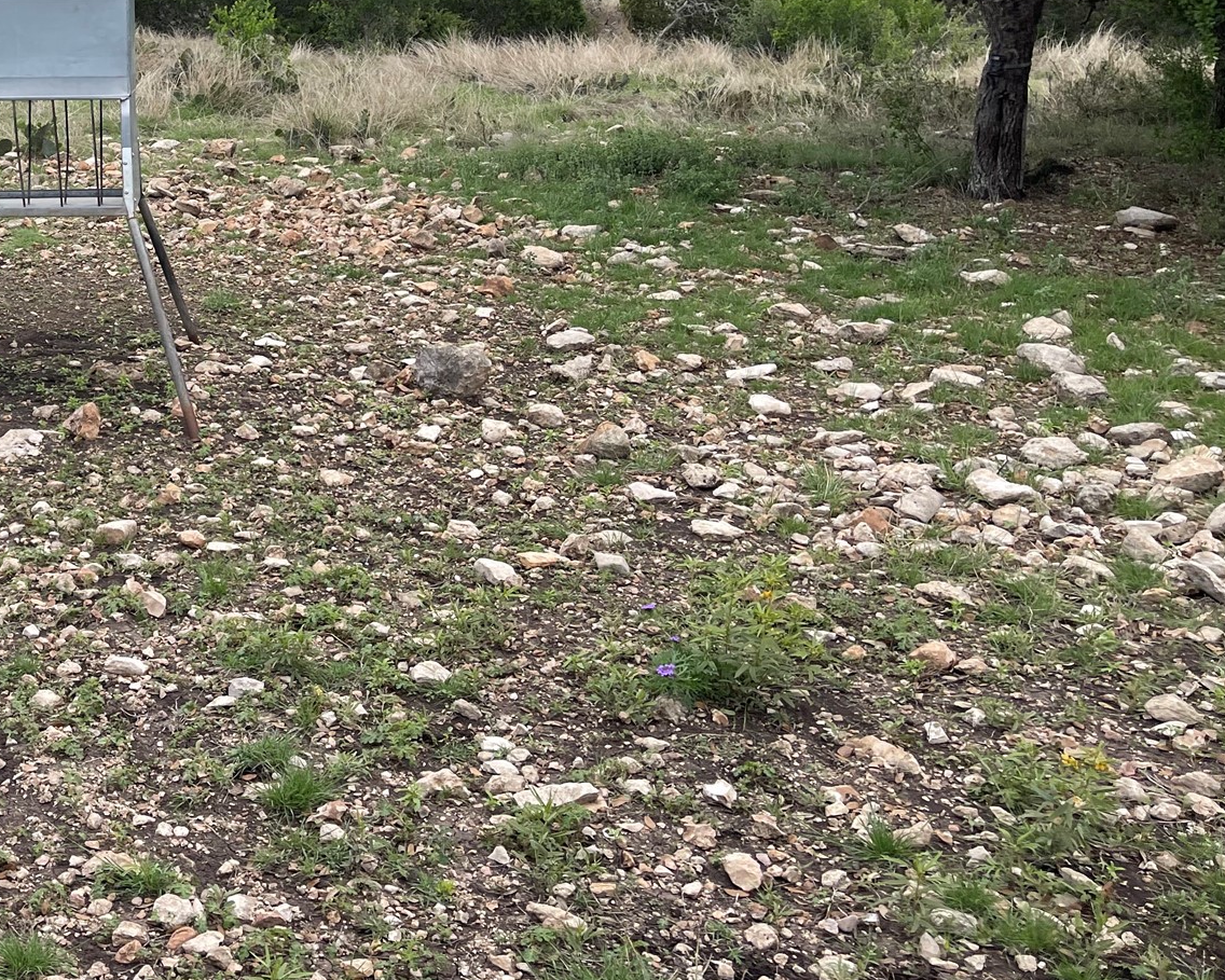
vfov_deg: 33.6
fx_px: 1595
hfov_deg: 39.2
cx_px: 141
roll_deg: +0.1
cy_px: 264
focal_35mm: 44
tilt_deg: -10.0
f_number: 1.6
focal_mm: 5.1
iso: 32
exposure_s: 1/1852
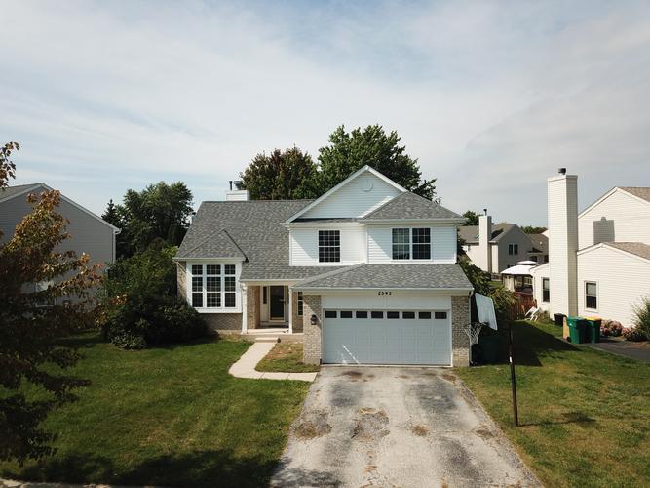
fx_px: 488
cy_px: 244
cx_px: 325
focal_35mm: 26
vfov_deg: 53.0
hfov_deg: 67.3
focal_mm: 4.73
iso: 100
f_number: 2.2
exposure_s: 1/1582
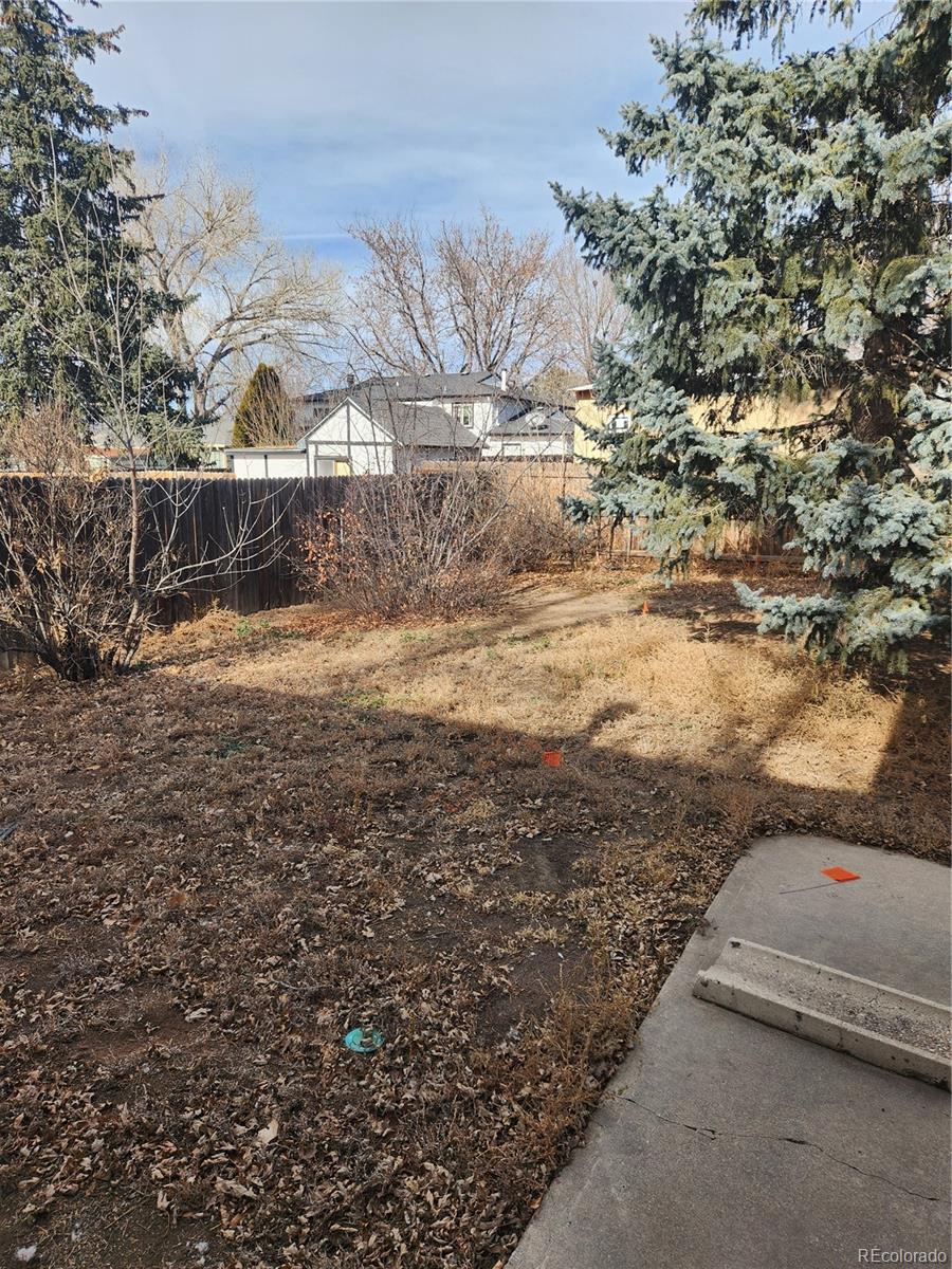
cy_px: 634
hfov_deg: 58.9
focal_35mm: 23
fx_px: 843
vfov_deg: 73.9
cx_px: 476
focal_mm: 5.4
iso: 20
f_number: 1.8
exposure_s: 1/726
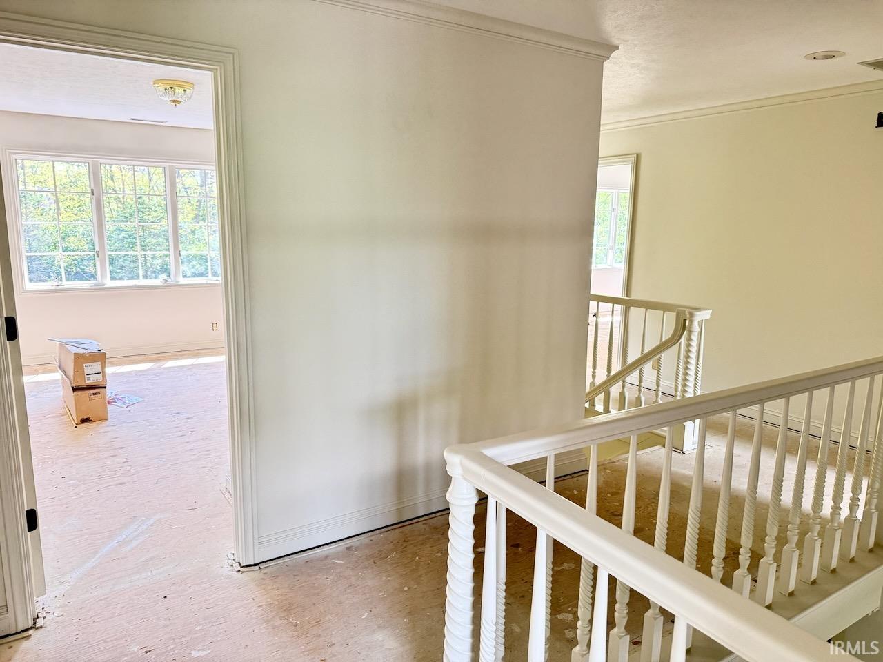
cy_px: 331
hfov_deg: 71.6
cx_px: 442
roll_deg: -0.1
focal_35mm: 24
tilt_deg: -9.2
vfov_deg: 56.8
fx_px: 612
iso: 250
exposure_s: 1/60
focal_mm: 6.76
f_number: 1.78
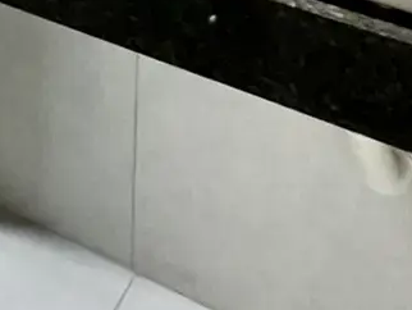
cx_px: -107
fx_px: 1060
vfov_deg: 11.7
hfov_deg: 20.3
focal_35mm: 89
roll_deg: -3.2
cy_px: -539
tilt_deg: -4.7
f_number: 2.2
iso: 320
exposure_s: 1/60
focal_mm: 2.22
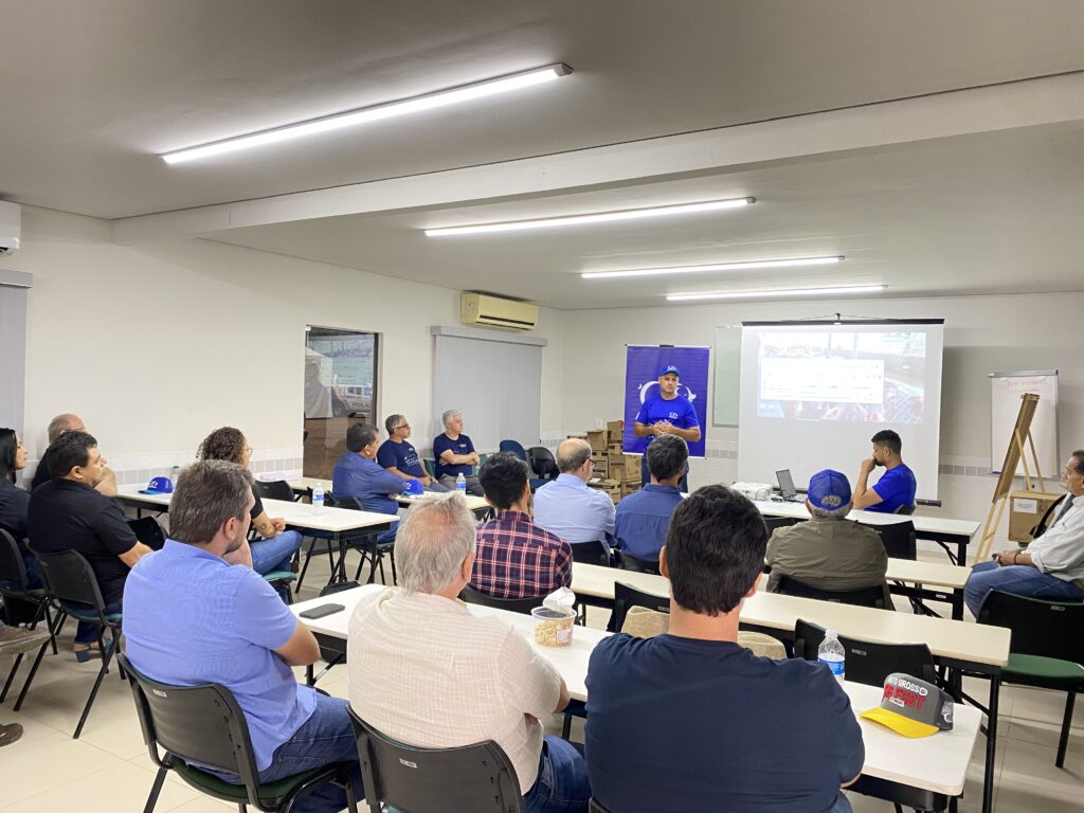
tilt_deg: -0.8
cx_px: 542
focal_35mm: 26
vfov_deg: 53.1
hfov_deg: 67.3
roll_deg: -2.3
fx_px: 814
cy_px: 406
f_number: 1.8
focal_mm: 4.25
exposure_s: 1/60
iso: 125
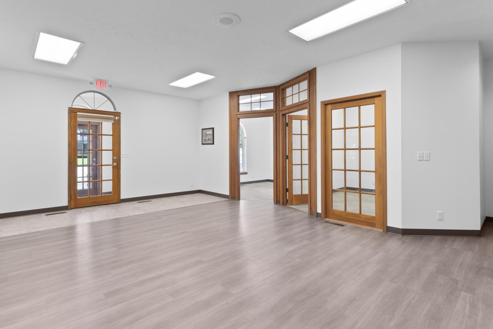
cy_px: 151
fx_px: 246
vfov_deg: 67.3
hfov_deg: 89.9
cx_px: 231
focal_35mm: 18
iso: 200
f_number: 9
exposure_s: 1/2.5
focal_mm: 10
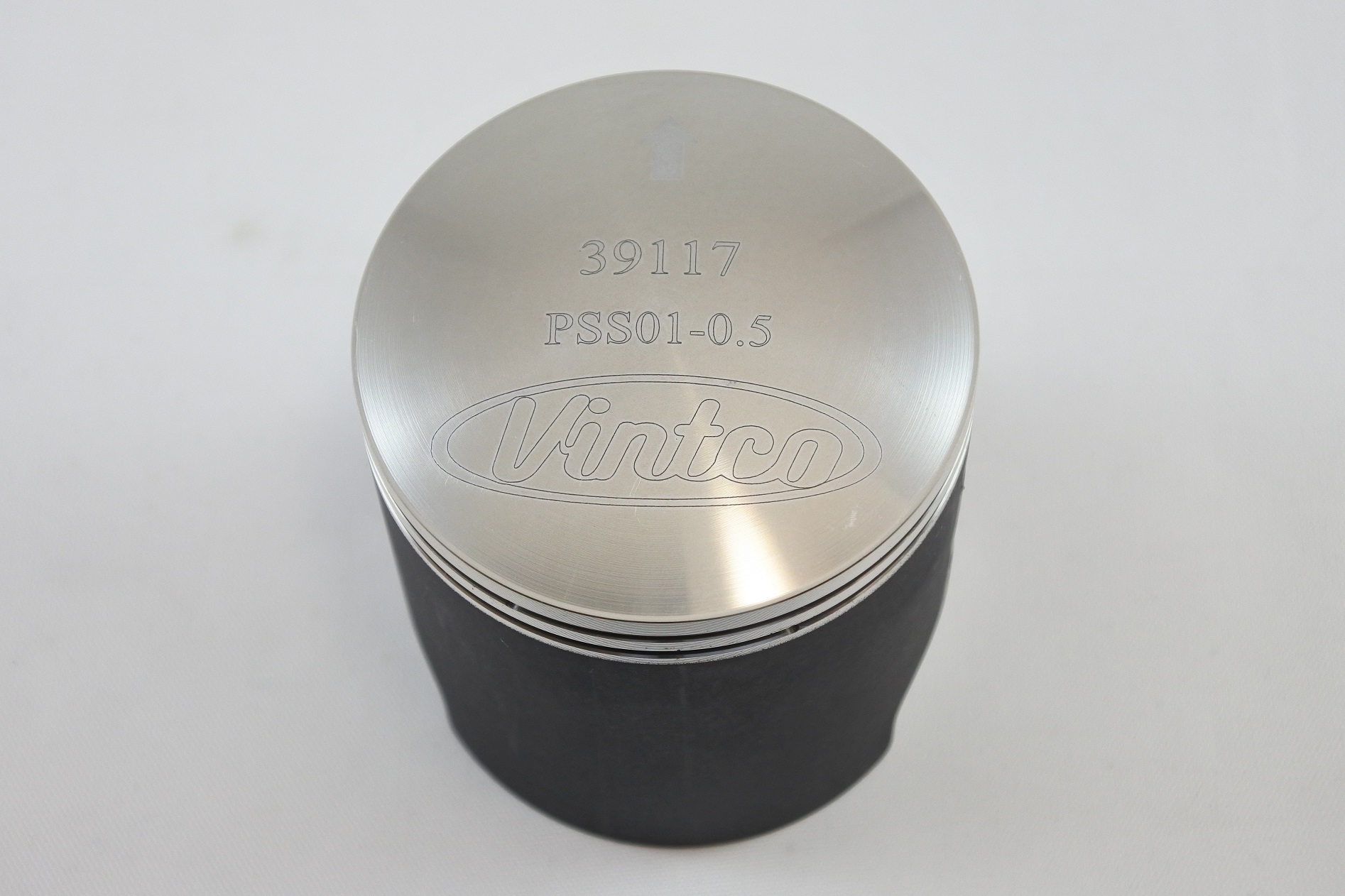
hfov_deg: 32.4
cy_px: 448
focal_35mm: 62
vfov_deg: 21.9
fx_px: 2316
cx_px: 672
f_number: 5
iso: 500
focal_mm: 23.1
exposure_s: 1/125
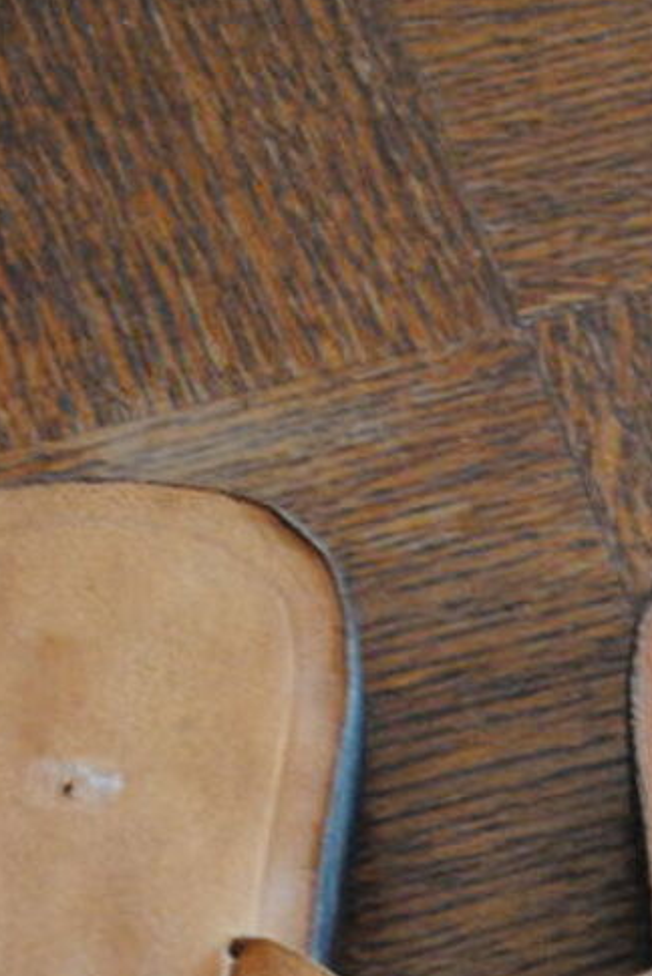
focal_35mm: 148
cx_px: 481
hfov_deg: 9.3
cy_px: 1384
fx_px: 4015
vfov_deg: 13.2
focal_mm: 32
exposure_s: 1/20
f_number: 4.2
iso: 1600
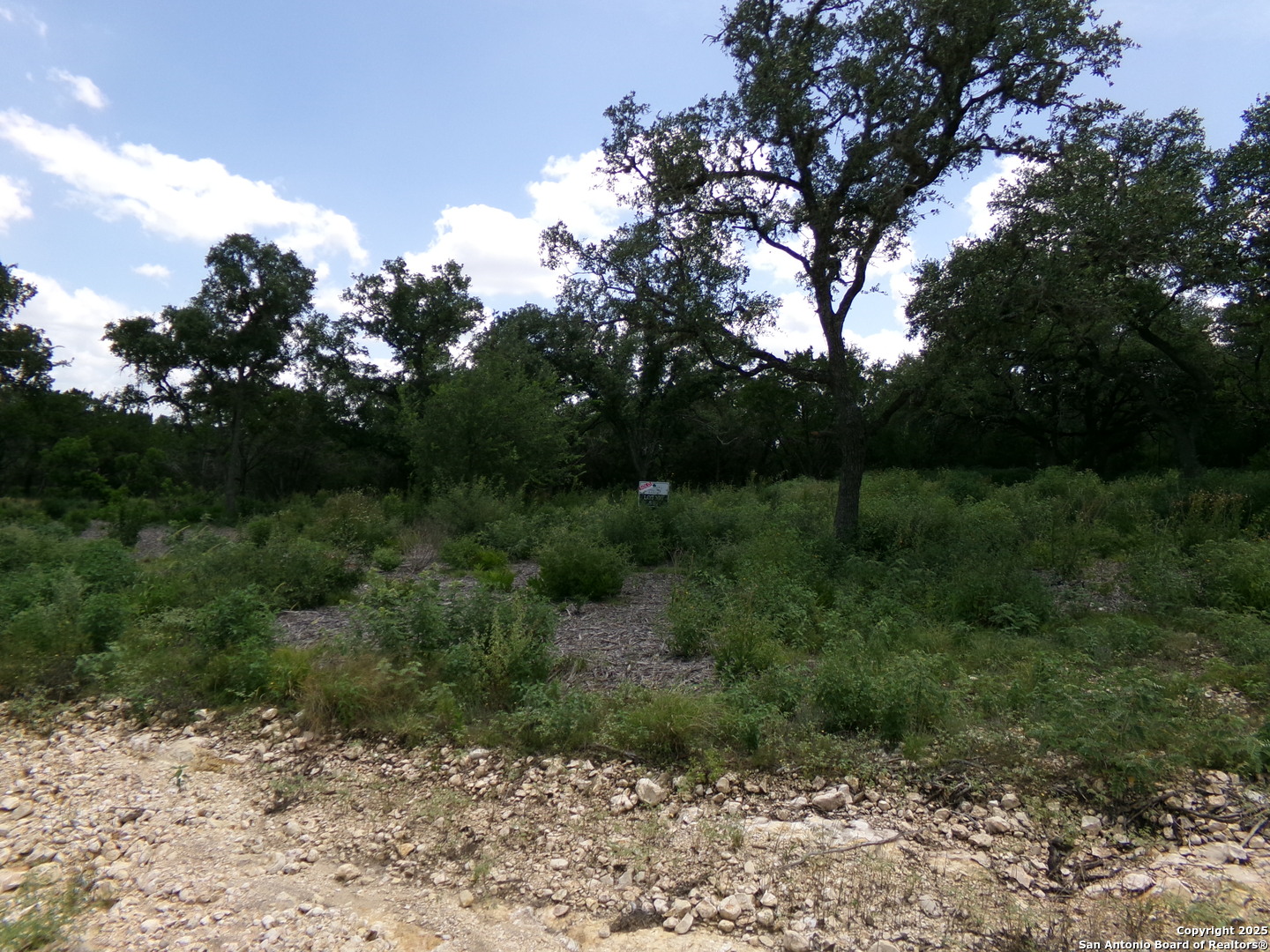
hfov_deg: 71.6
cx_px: 635
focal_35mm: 24
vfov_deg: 56.8
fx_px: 881
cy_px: 476
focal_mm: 4.3
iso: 100
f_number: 3.7
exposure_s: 1/750
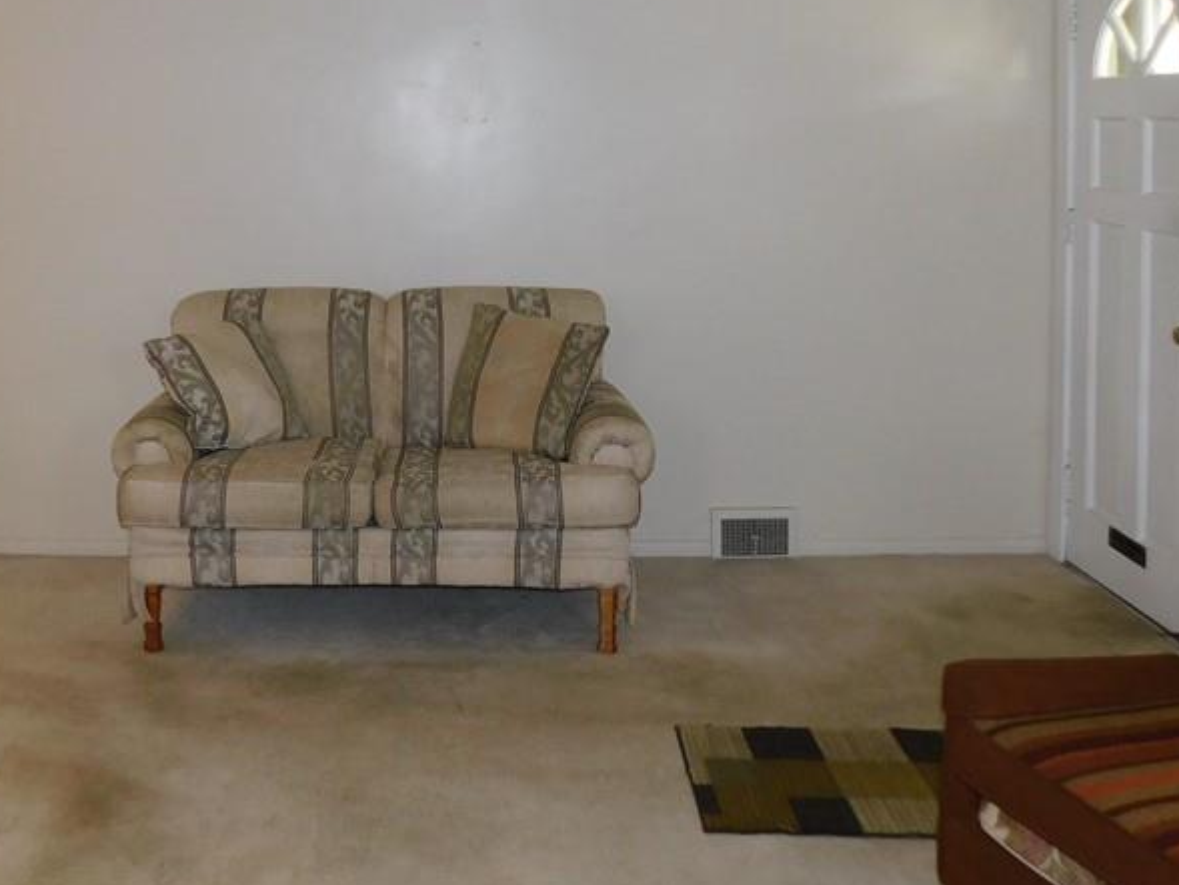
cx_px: 388
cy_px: 192
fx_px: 1363
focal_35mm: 40
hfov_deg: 46.0
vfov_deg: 35.0
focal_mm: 4
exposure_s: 1/30
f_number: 3
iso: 200
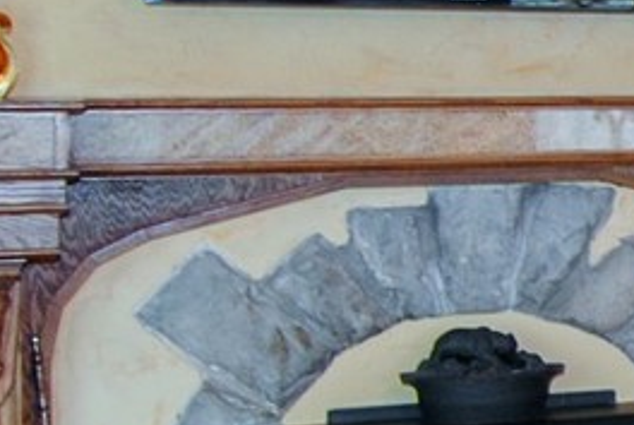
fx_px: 1940
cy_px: 475
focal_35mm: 110
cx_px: 1455
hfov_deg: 13.9
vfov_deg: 12.3
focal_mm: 12
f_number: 5
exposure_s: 1/3
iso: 100
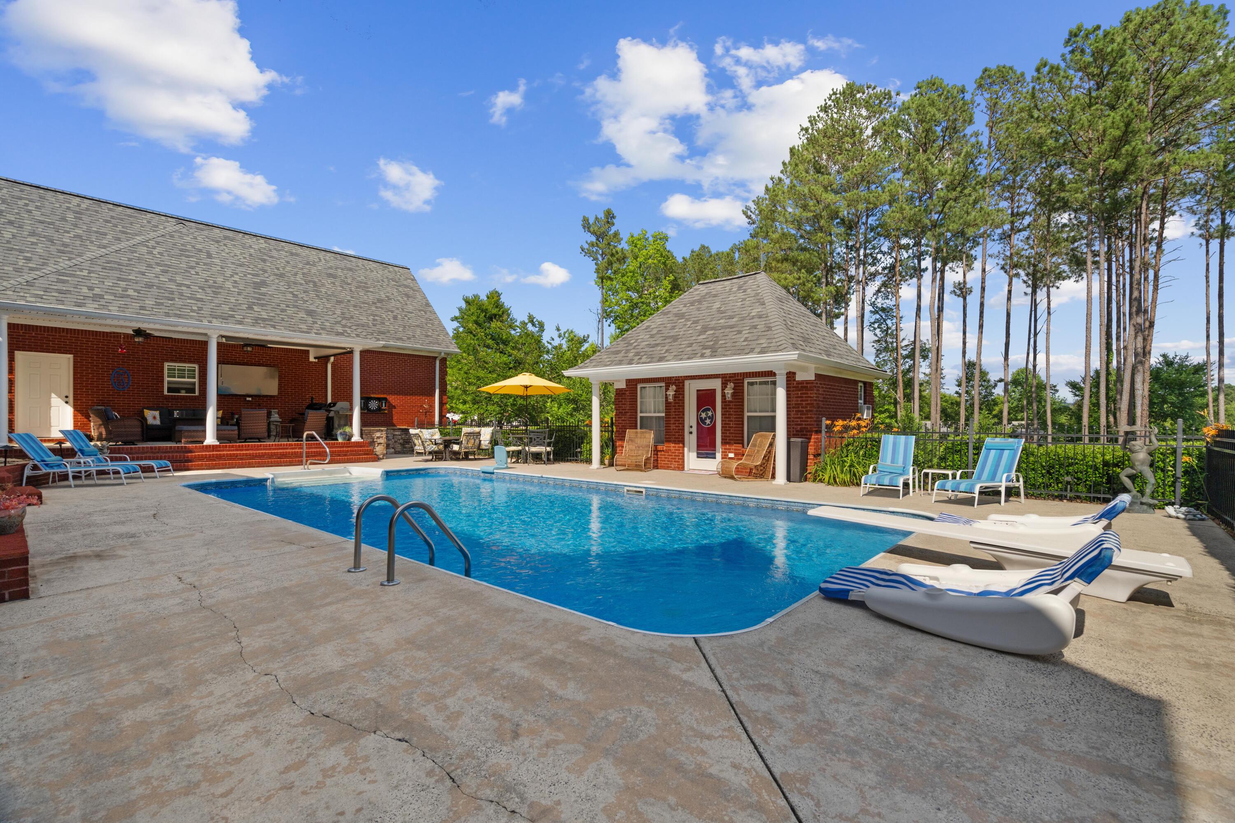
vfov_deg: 73.7
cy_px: 412
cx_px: 618
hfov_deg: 96.7
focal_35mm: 16
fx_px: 549
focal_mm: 16
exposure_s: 1/500
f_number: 8
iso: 400
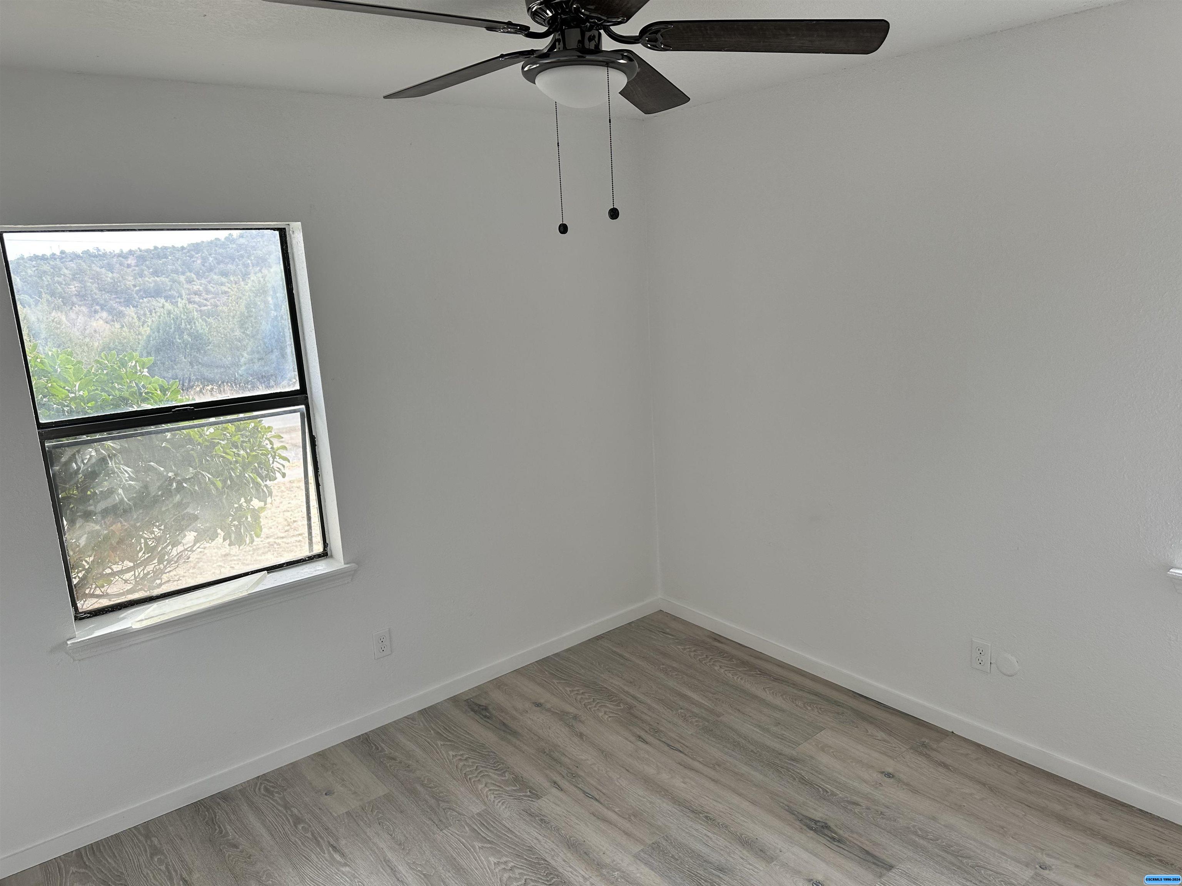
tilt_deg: -11.7
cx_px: 591
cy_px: 443
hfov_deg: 71.6
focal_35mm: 24
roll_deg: +2.7
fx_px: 820
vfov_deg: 56.8
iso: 80
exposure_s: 1/256
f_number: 1.78
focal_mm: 6.86
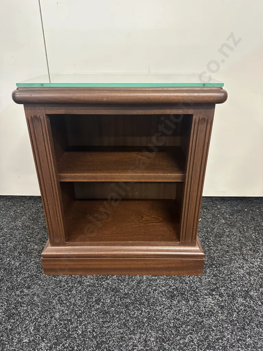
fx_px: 243
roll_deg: -0.1
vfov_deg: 71.6
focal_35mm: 24
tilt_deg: -26.1
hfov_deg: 56.8
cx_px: 132
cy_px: 176
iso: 320
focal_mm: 6.86
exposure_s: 1/50
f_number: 1.78
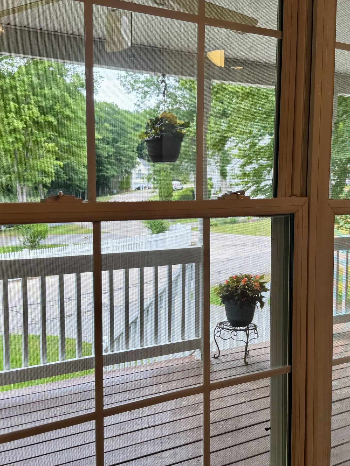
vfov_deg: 45.8
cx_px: 173
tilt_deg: -6.8
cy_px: 240
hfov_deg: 35.1
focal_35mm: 41
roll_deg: -0.2
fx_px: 553
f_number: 1.78
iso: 64
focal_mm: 6.76
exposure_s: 1/120
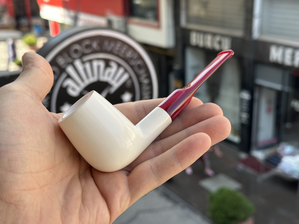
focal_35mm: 48
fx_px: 415
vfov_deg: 30.3
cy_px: 112
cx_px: 150
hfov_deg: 39.7
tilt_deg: -18.4
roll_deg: +2.3
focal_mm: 6.86
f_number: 1.78
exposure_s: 1/458
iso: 64
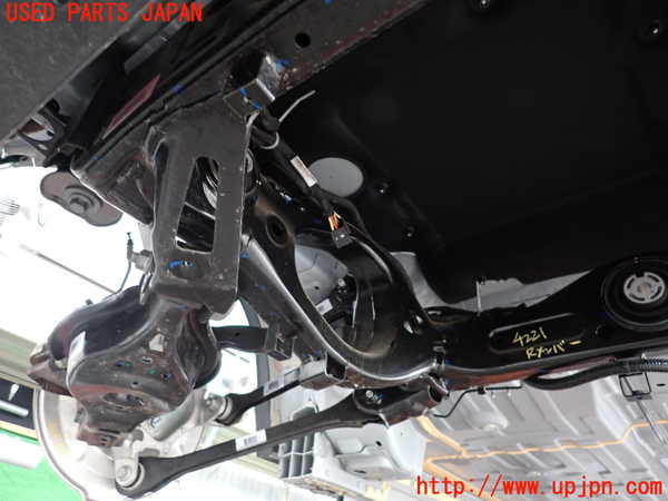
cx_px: 334
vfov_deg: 54.9
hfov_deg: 69.4
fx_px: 482
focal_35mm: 25
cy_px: 250
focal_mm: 4.5
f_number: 2
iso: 320
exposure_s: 1/30
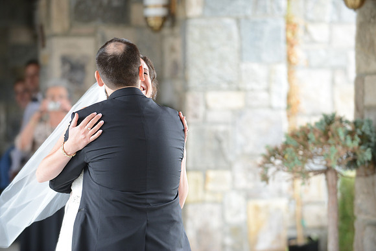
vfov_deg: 6.9
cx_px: 188
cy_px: 126
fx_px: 2089
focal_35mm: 200
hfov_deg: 10.3
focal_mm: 200
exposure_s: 1/50
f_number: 5
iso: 320
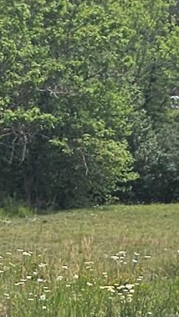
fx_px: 1669
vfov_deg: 10.9
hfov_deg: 6.0
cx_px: -132
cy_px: 169
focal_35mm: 198
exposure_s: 1/1365
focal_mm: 6.3
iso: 12
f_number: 1.7
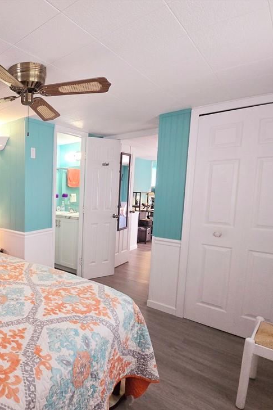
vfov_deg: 86.9
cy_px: 214
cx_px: -2
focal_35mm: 19
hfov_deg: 51.3
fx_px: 216
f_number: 2.2
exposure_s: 1/60.2
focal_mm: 2.2
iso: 400
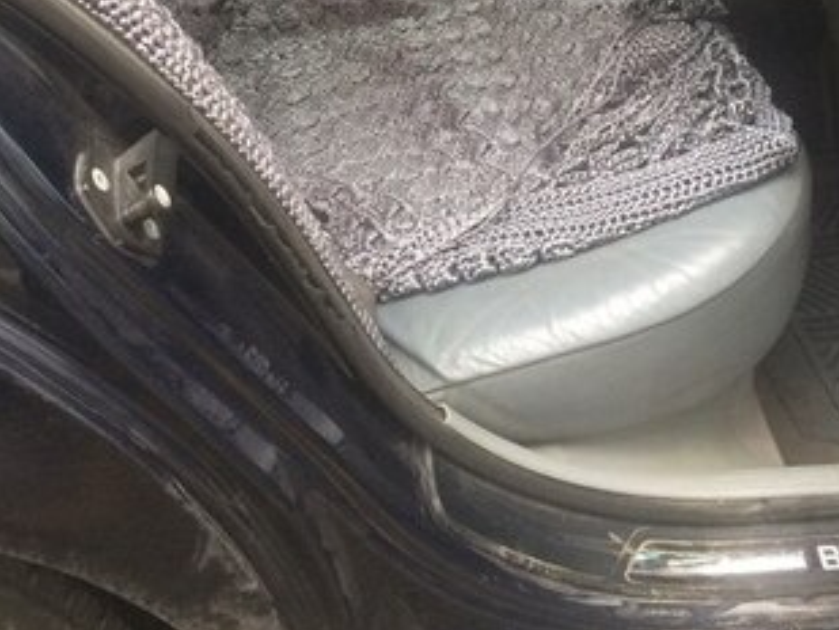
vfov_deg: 22.5
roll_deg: -2.8
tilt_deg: -34.1
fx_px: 1503
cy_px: -37
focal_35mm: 62
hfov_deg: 31.2
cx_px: 372
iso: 64
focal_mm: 4.15
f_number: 2.2
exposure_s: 1/33
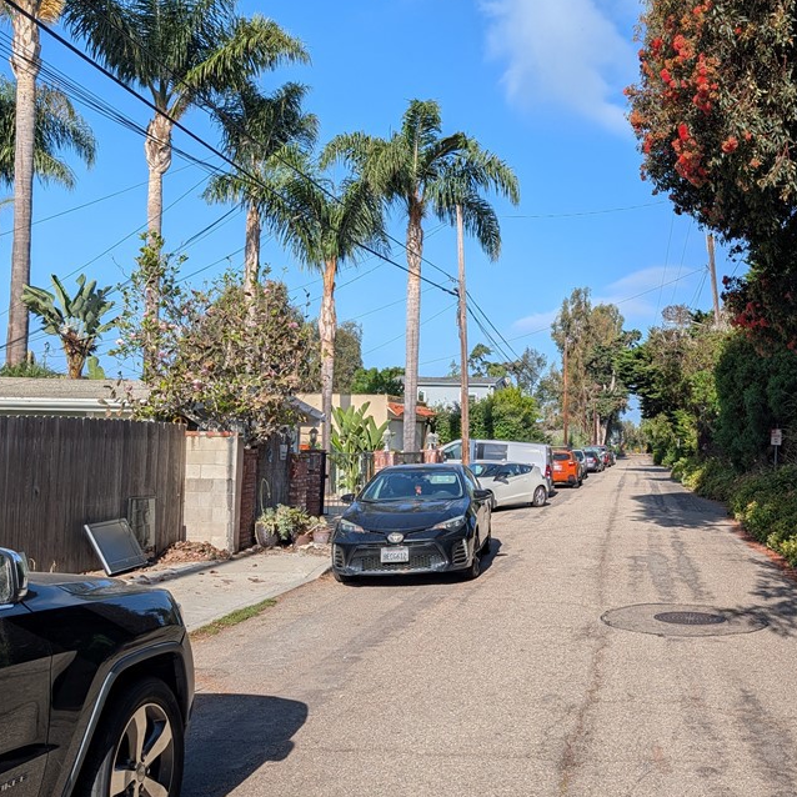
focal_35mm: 34
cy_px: 382
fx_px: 886
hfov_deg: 47.0
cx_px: 582
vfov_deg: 48.4
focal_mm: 6.9
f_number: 1.68
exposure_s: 1/9901
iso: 20
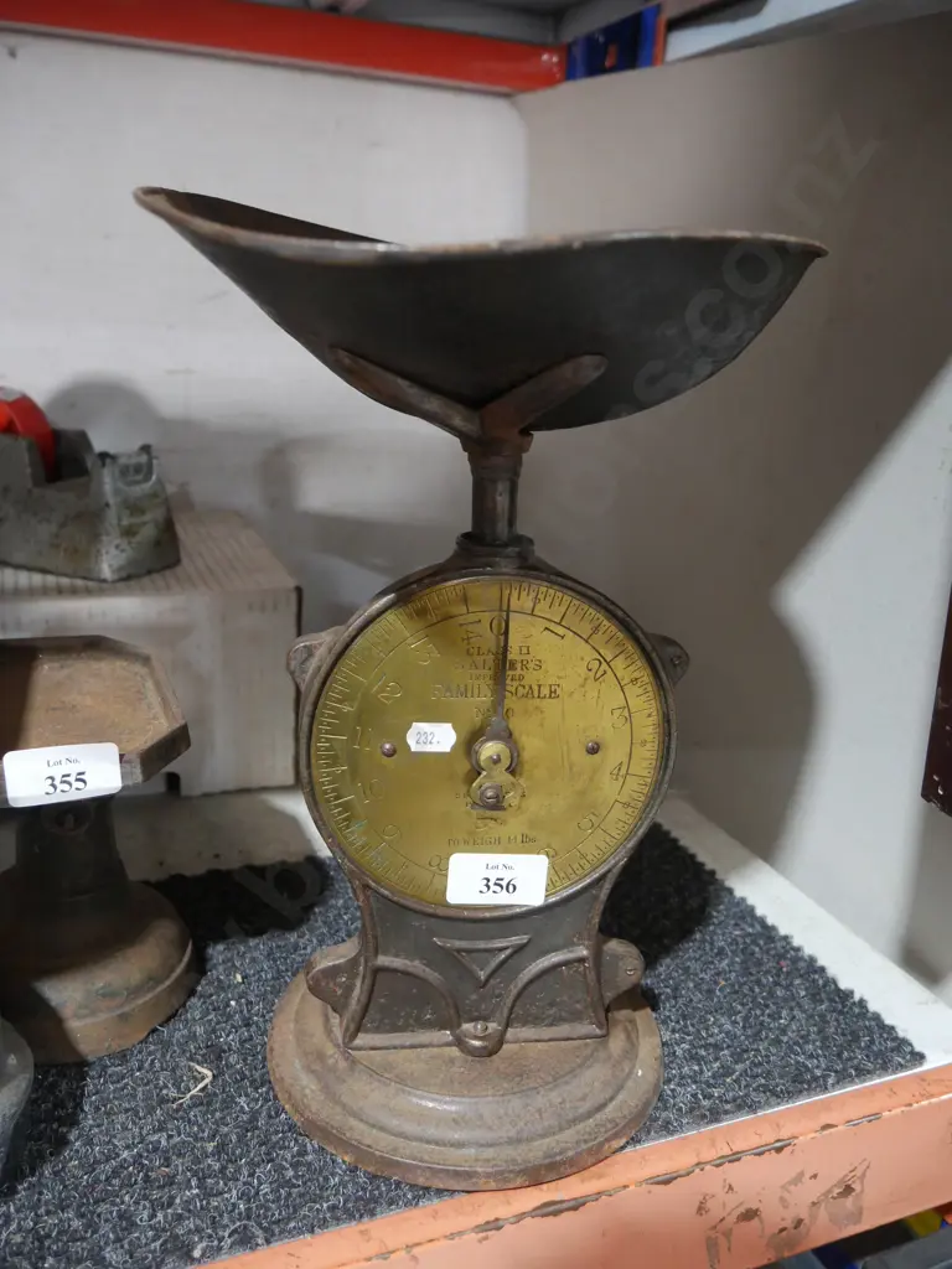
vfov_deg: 63.4
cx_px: 476
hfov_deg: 49.7
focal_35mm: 28
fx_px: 1027
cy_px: 634
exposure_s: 1/60
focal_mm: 14
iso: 1600
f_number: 3.5
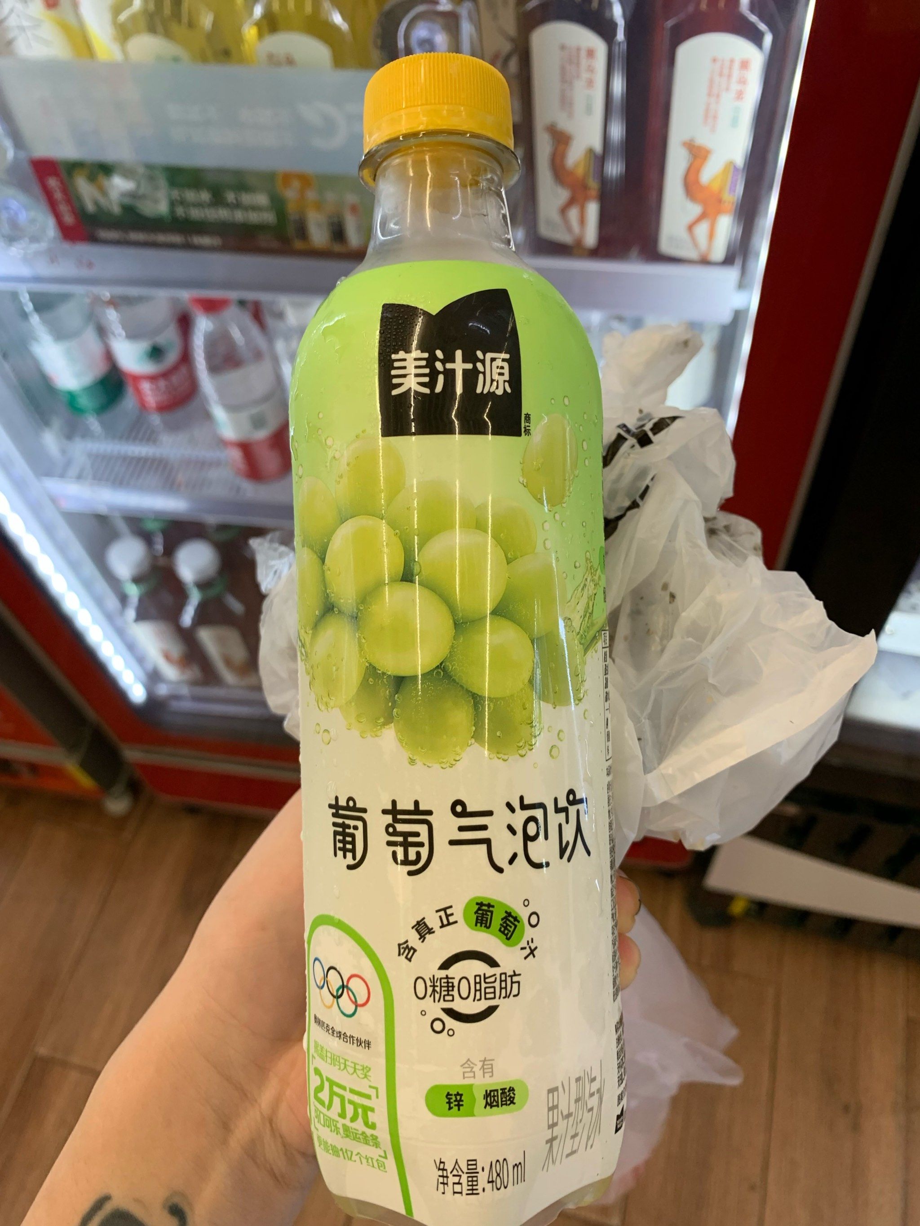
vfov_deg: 67.3
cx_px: 460
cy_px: 613
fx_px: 921
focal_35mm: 26
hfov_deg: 53.1
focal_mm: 4.25
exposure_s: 1/96
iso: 100
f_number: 1.8
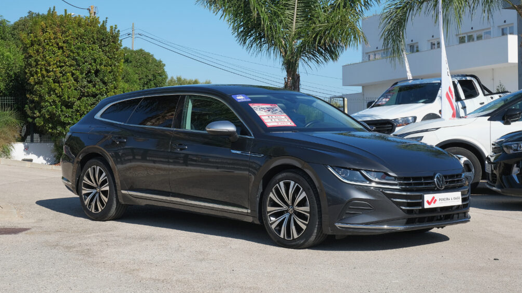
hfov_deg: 32.4
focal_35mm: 65
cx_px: 262
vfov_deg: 18.5
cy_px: 146
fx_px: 900
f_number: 9
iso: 160
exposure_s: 1/250
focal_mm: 40.8
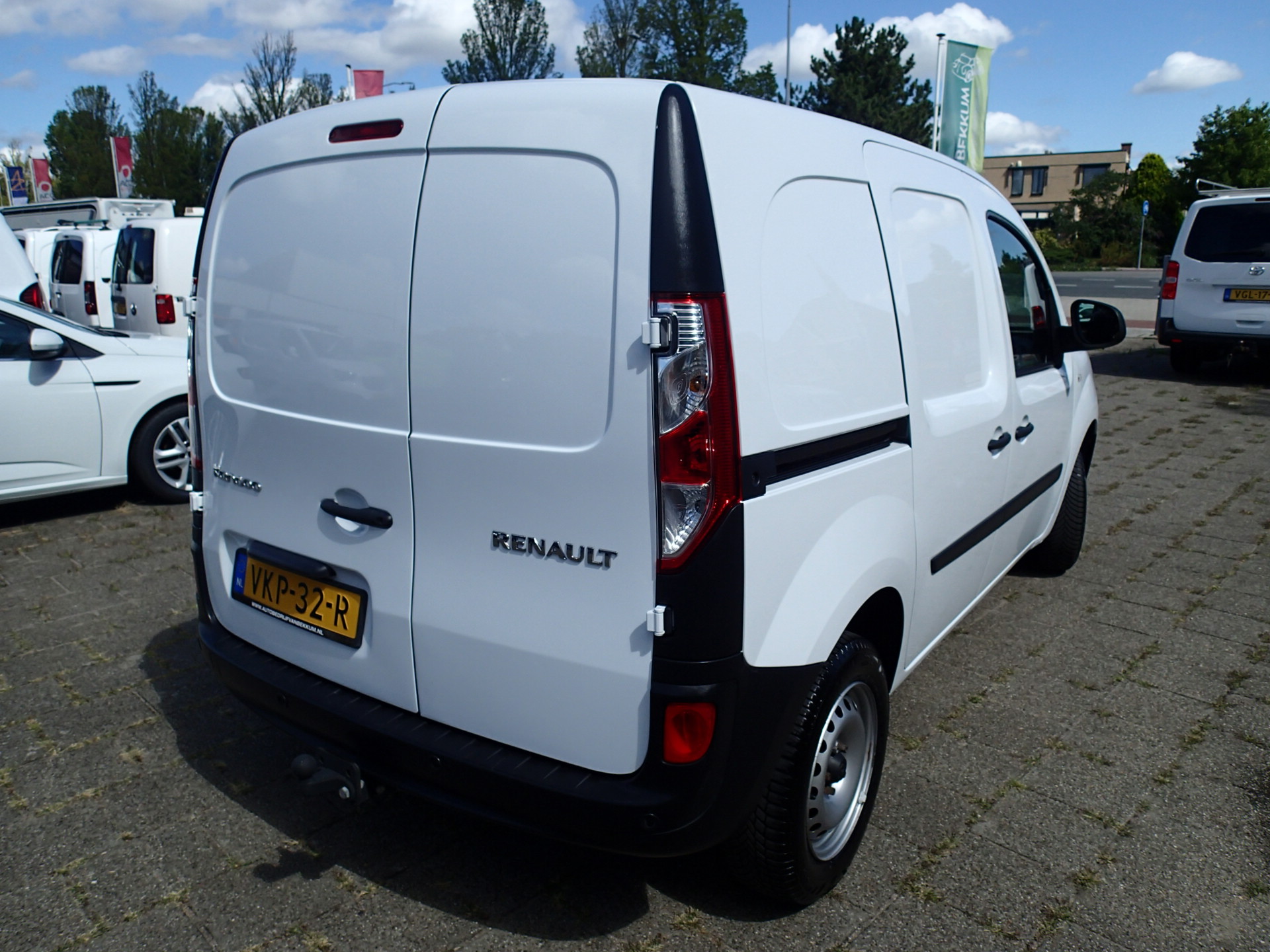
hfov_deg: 69.4
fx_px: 917
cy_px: 476
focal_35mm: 25
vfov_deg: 54.9
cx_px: 635
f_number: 8
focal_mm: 4.5
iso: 100
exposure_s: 1/320
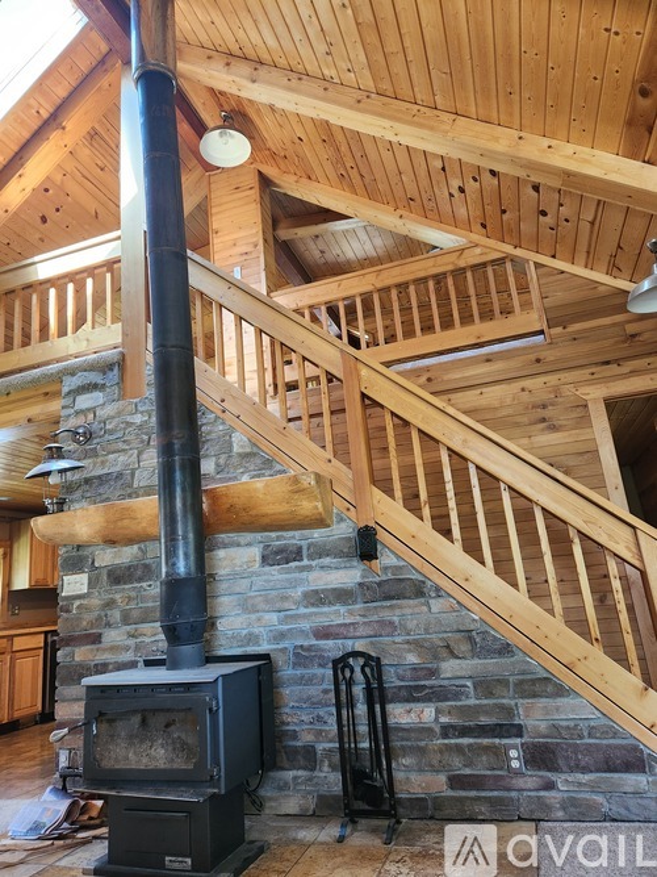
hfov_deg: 58.9
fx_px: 582
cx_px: 328
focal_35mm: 23
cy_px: 438
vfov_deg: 73.9
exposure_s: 1/120
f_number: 1.8
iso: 320
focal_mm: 5.4
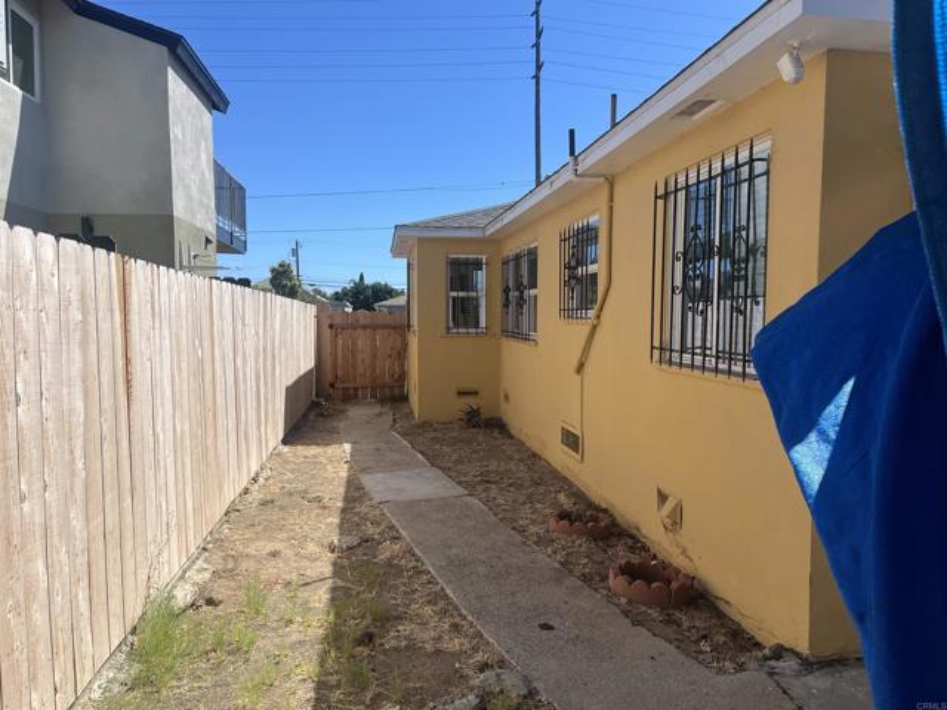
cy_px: 355
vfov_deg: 53.1
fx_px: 711
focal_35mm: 26
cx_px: 474
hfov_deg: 67.3
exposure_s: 1/3413
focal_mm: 5.1
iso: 50
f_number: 1.6
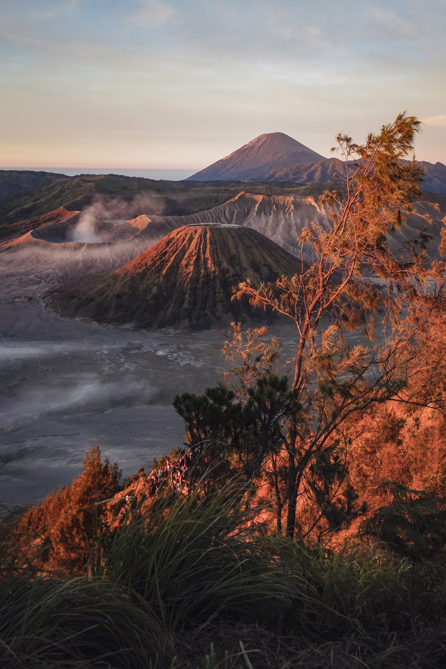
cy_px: 225
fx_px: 688
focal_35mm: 37
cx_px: 260
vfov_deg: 51.0
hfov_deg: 35.9
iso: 125
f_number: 3.2
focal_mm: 8.8
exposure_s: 1/160
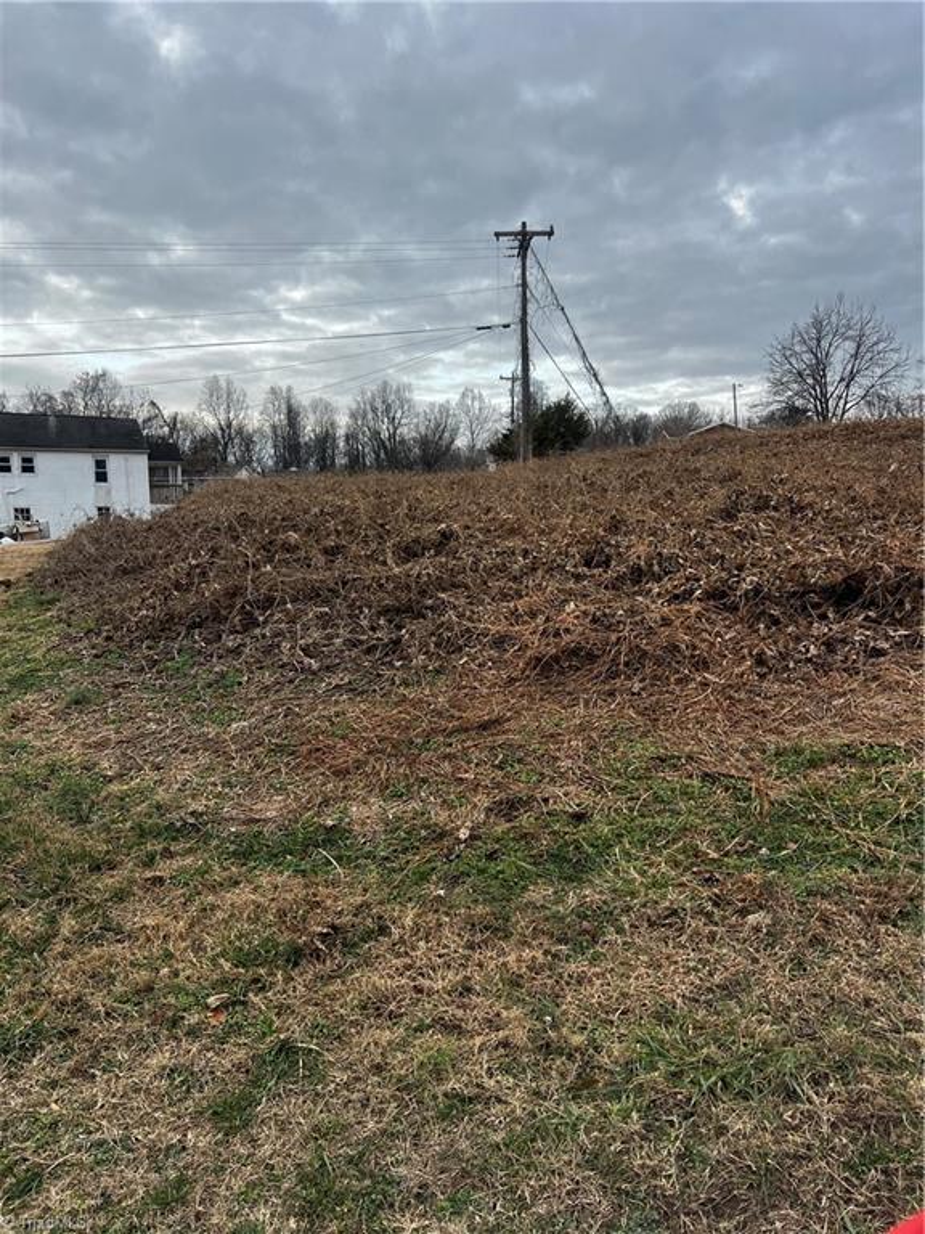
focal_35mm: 26
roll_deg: +0.9
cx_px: 462
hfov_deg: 53.1
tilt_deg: -5.1
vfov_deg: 67.3
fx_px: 926
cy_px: 617
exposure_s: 1/982
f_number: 1.5
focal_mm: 5.7
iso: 50
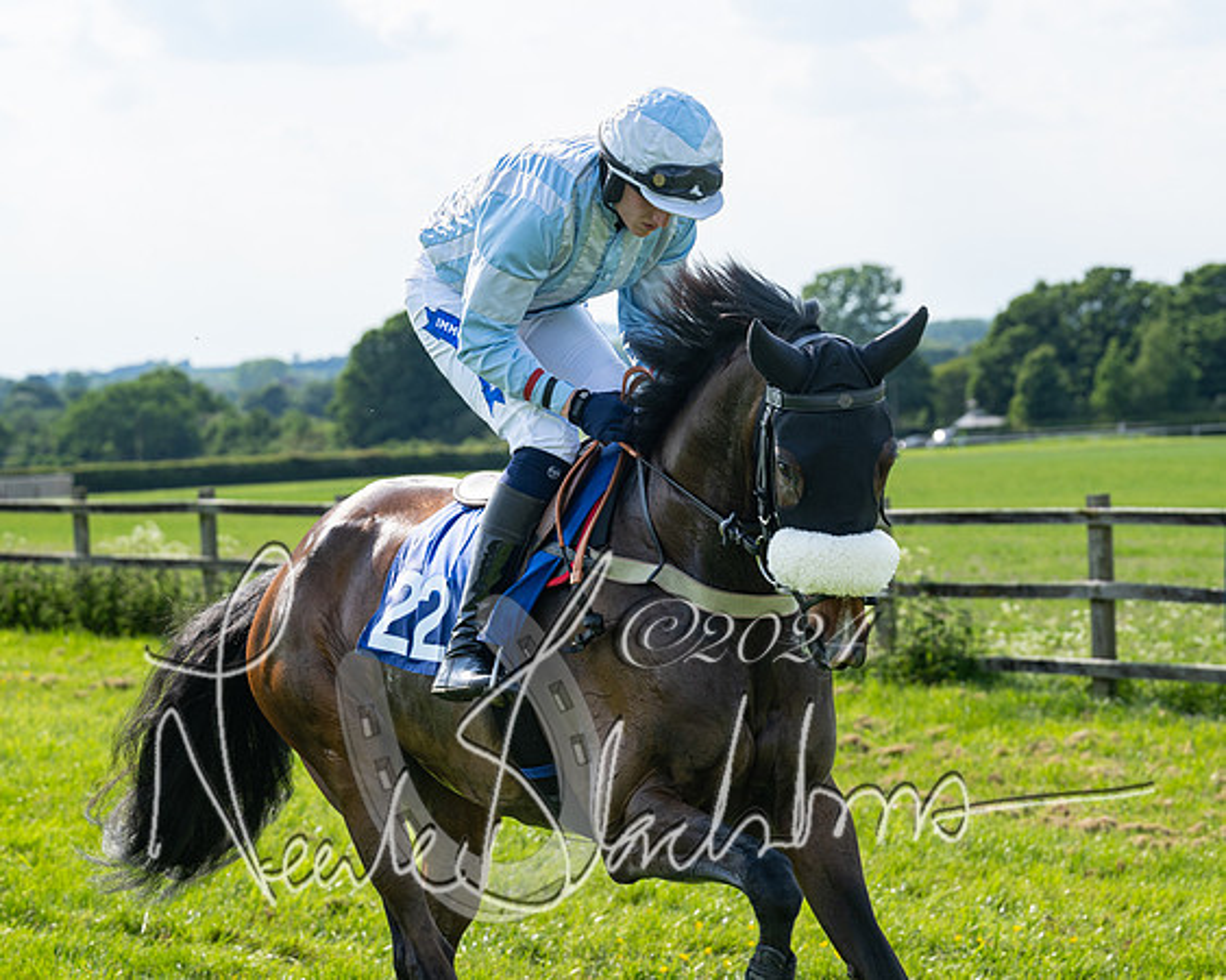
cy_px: 440
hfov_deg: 17.1
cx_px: 640
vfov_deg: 13.7
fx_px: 4069
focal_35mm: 112
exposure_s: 1/1000
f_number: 5
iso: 200
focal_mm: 84
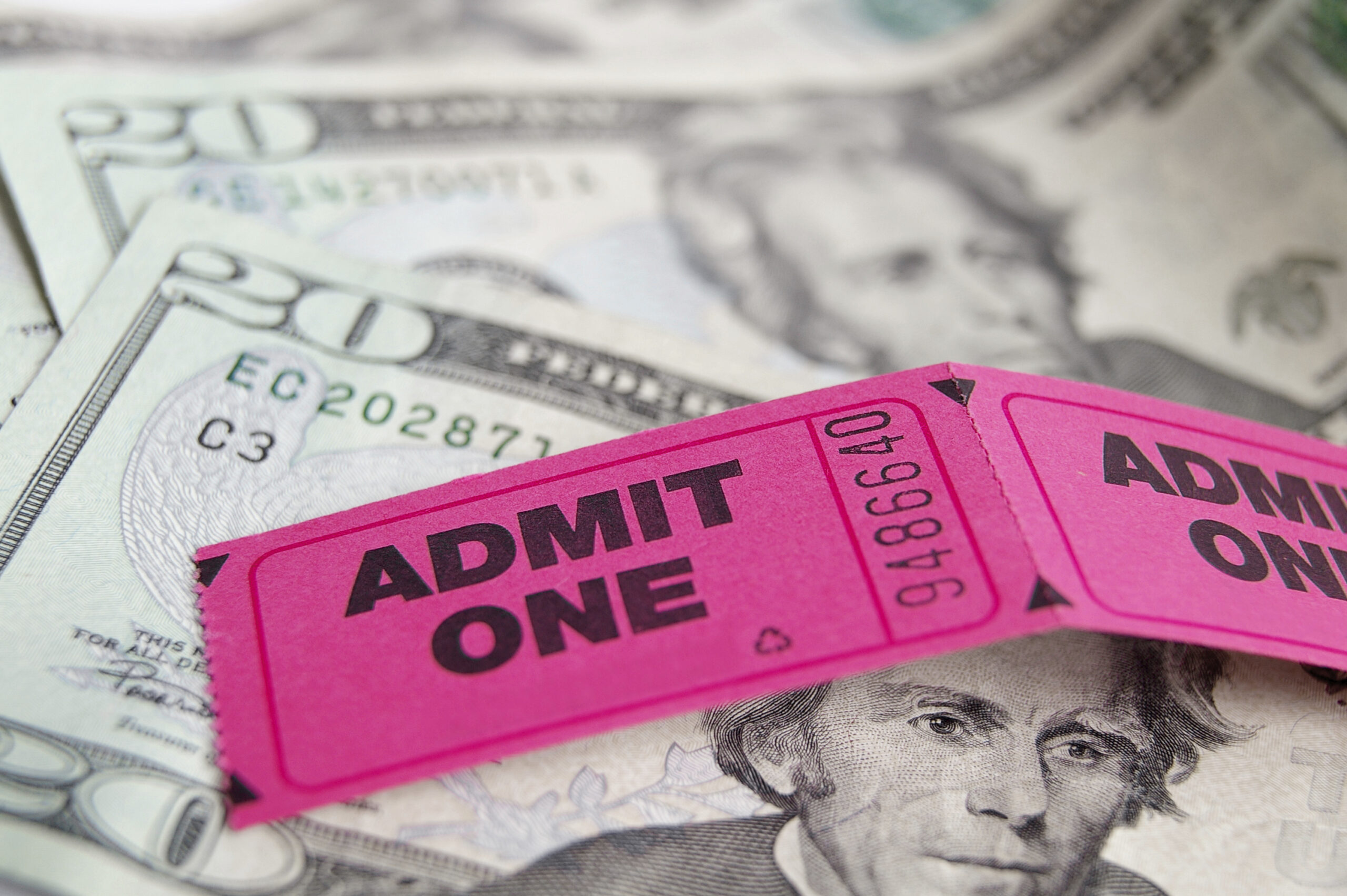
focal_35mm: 75
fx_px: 2804
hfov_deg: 27.0
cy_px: 448
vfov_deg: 18.1
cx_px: 674
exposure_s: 1/4
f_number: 8
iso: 200
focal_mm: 50
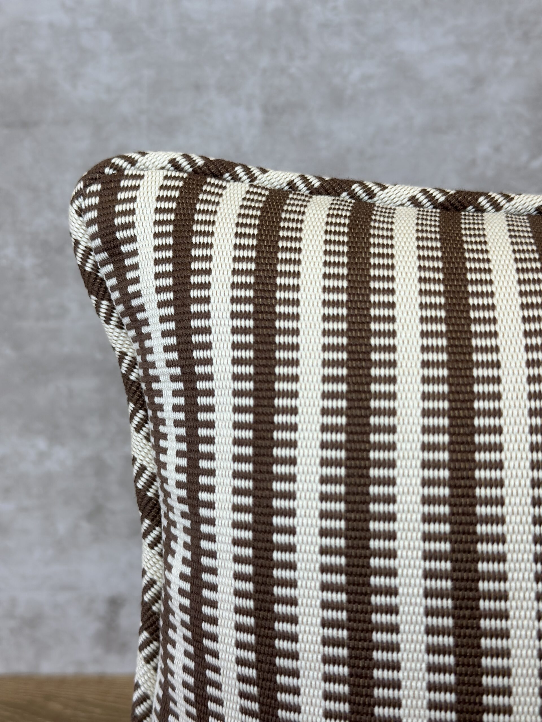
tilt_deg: -9.4
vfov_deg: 39.7
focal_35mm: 48
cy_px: 361
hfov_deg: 30.3
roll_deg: +1.4
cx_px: 271
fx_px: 1002
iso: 80
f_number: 1.78
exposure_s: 1/323
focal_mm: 6.86
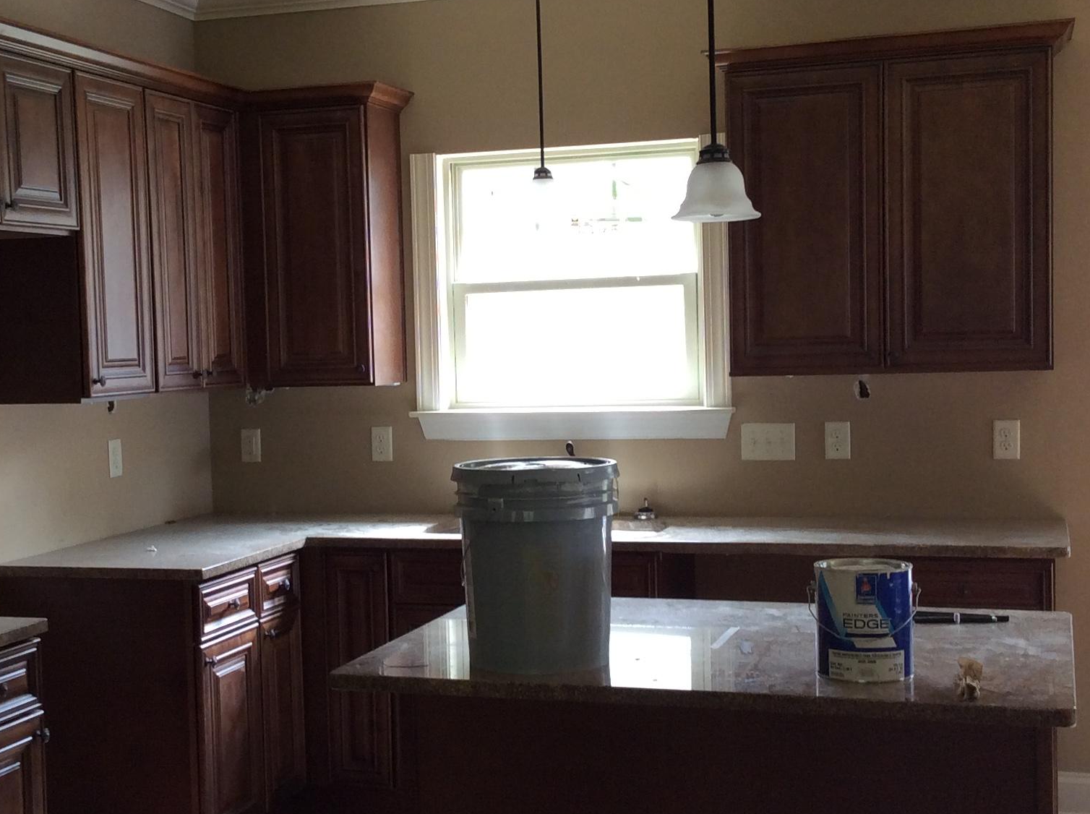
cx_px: 455
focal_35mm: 55
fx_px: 1729
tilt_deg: -2.6
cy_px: 426
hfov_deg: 34.9
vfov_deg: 26.5
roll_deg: +0.2
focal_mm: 3.3
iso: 64
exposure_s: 1/24
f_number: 2.4
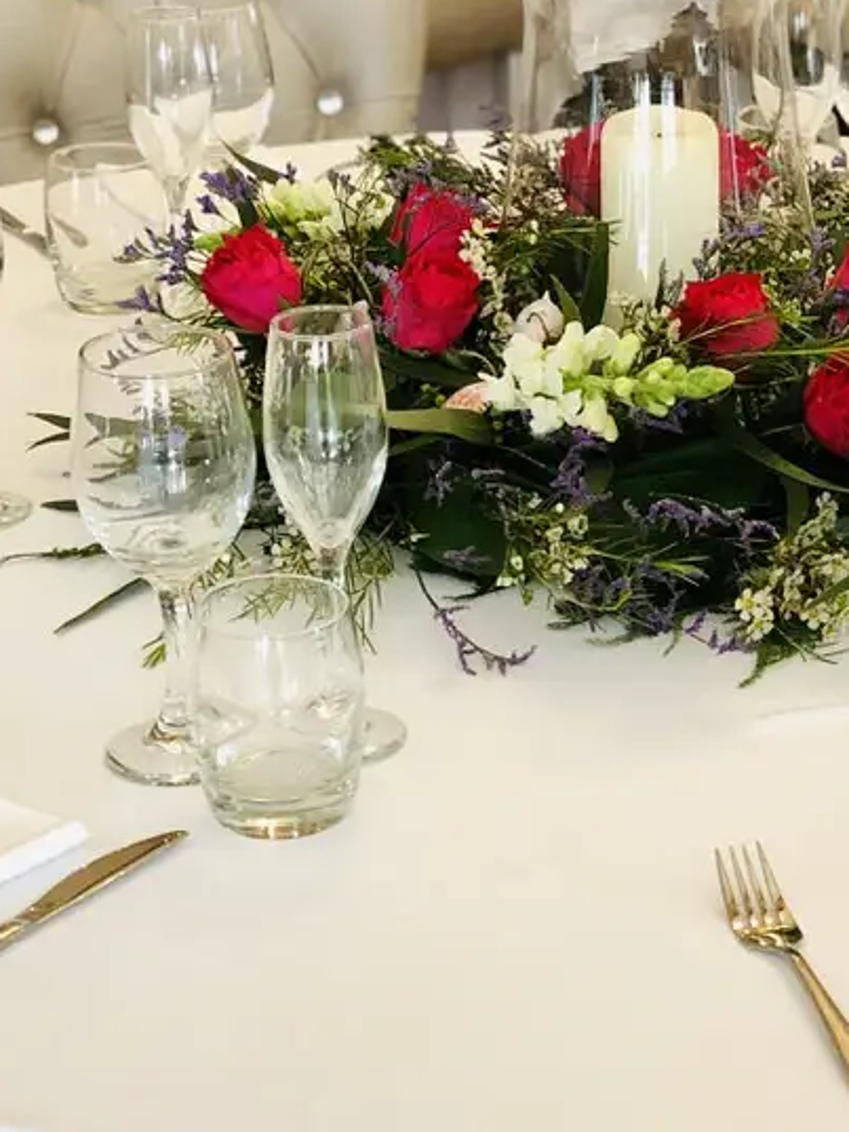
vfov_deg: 21.1
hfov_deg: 15.8
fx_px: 3040
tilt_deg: -22.2
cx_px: 649
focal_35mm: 93
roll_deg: +1.2
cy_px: 460
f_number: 2.4
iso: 160
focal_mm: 6
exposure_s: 1/25
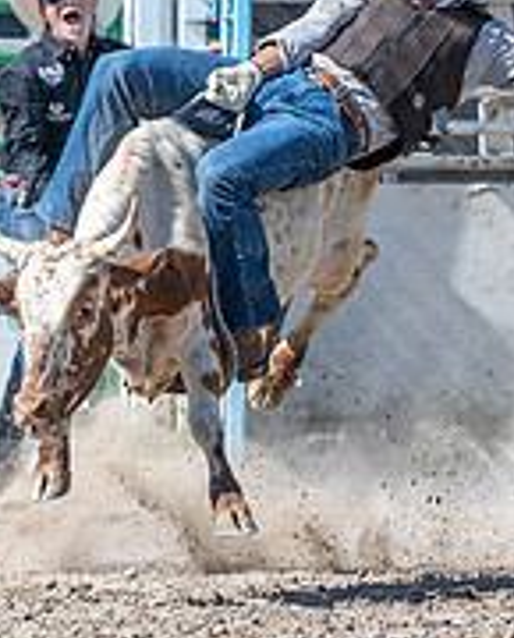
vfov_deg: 2.2
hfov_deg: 1.8
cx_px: 34
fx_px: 16398
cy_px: 316
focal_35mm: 866
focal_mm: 200
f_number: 2.8
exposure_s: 1/1250
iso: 40
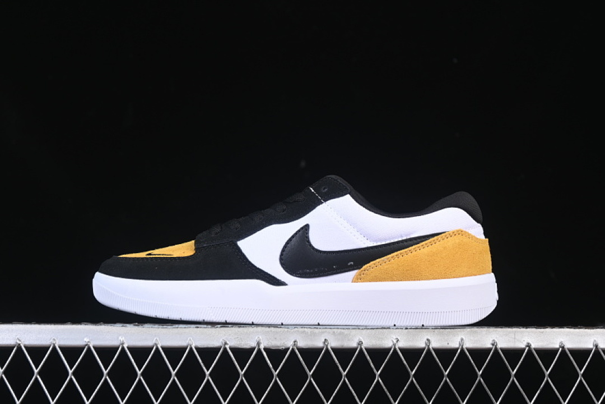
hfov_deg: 27.0
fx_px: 1260
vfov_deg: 18.2
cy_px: 202
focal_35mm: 75
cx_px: 302
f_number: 6.3
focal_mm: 50
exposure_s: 1/60
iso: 160
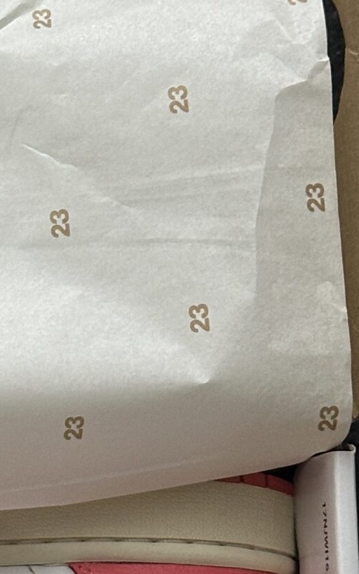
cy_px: 446
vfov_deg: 13.0
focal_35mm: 160
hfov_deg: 8.0
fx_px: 2504
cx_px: -199
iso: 160
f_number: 1.78
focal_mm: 6.86
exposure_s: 1/53
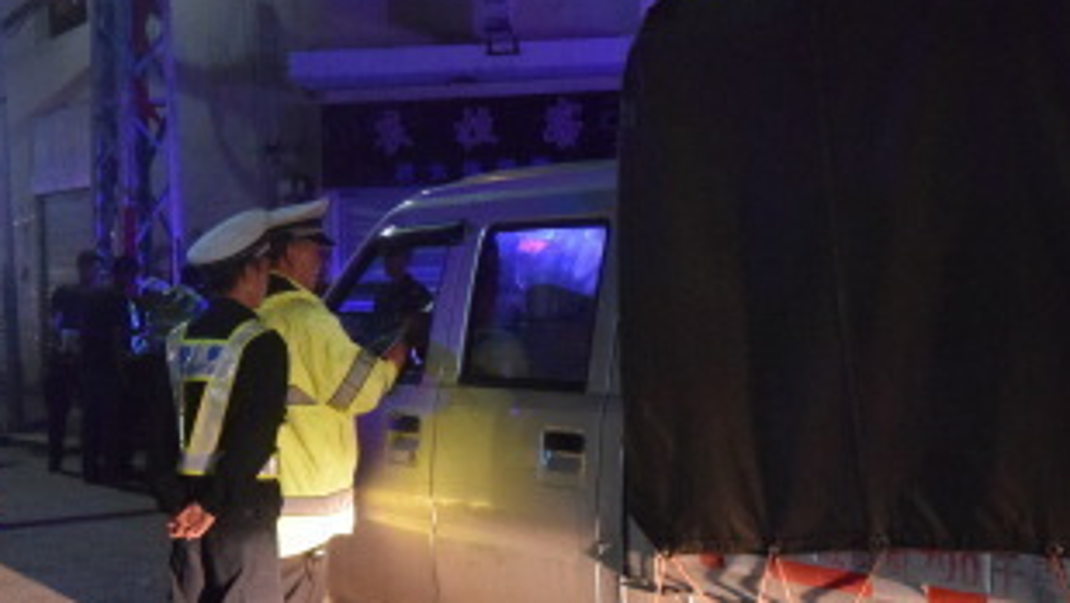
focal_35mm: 61
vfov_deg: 19.7
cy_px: 395
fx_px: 1731
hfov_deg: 33.9
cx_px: 326
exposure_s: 1/30
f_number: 4.5
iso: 6400
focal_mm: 20
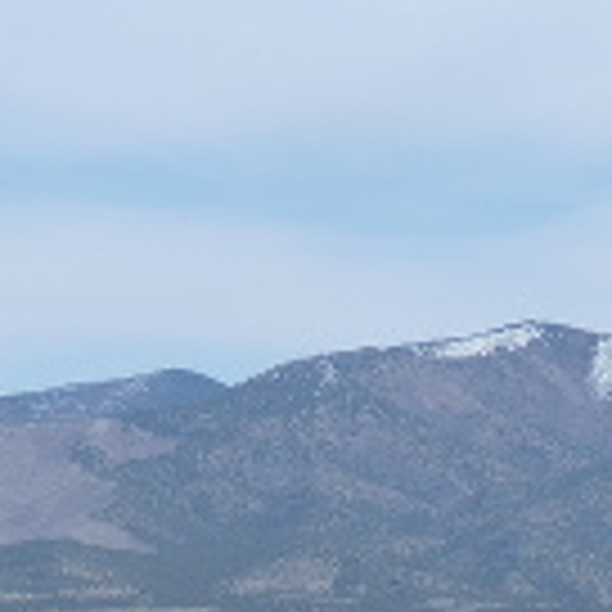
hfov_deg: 6.0
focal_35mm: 291
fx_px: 5821
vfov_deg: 6.0
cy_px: 684
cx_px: 117
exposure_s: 1/1000
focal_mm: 12.5
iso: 100
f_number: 3.9
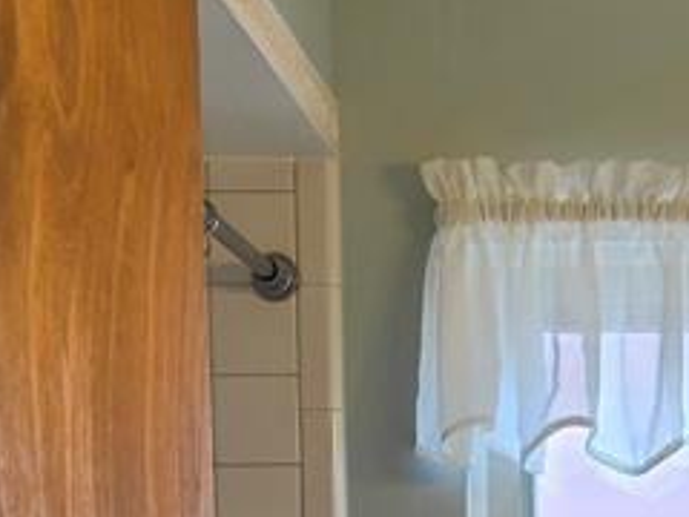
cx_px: 571
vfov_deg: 13.6
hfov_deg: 19.8
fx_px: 1951
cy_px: 910
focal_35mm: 98
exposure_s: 1/120
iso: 40
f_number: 1.4
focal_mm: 6.5
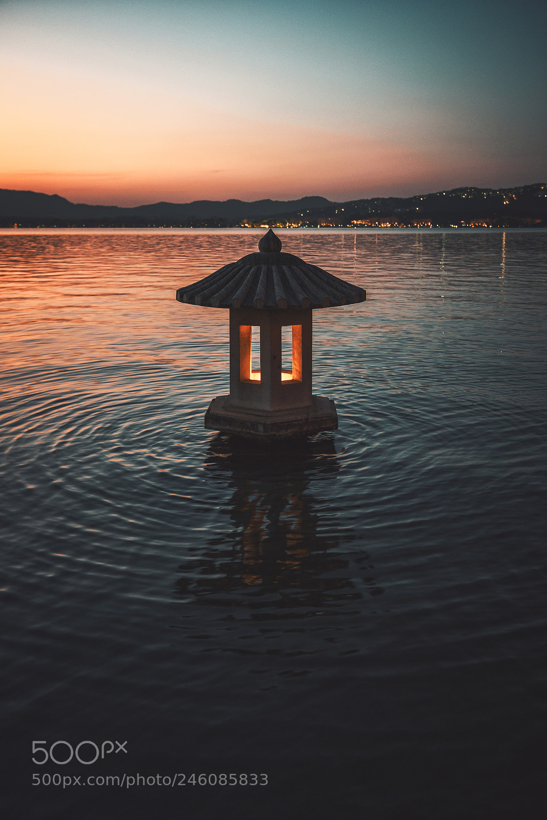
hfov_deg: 42.3
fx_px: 706
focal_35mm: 31
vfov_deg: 60.3
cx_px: 274
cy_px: 410
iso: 500
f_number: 2.8
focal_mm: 31
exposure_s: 1/20
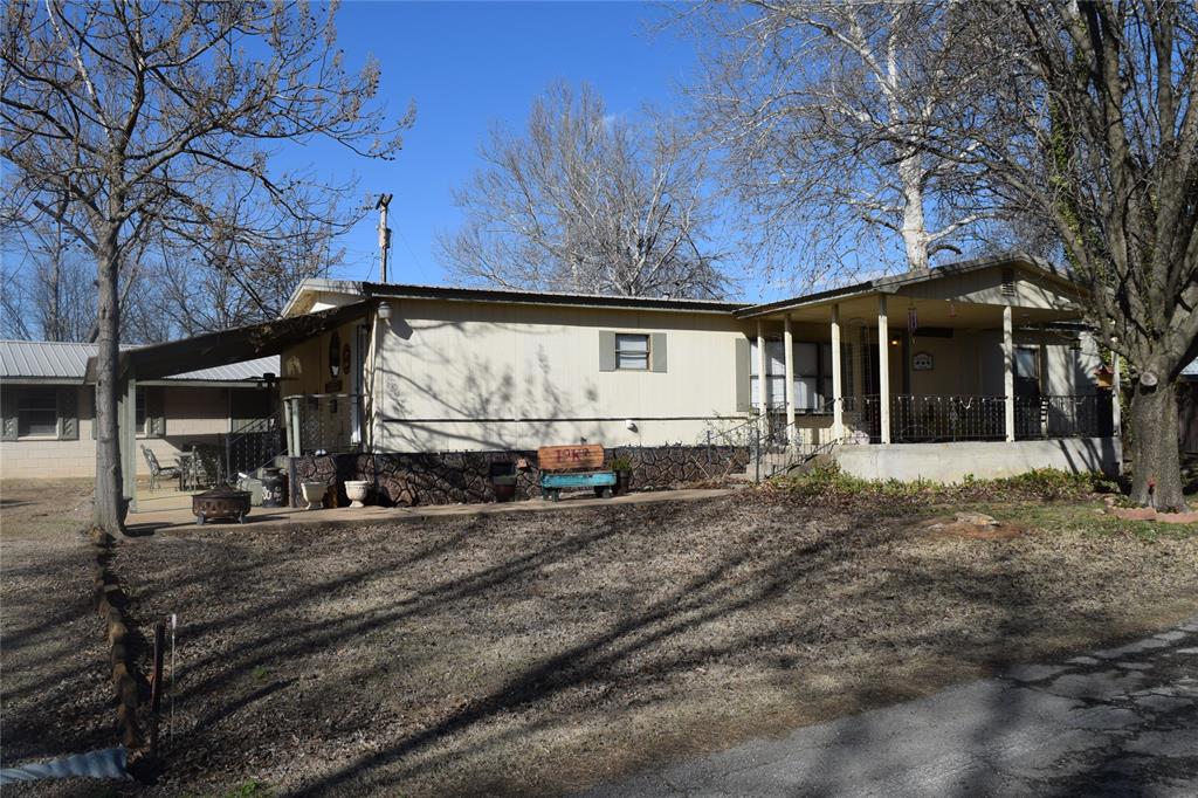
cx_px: 599
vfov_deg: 43.6
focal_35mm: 30
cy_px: 399
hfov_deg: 61.9
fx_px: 998
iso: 200
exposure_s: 1/500
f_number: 10
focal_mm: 20
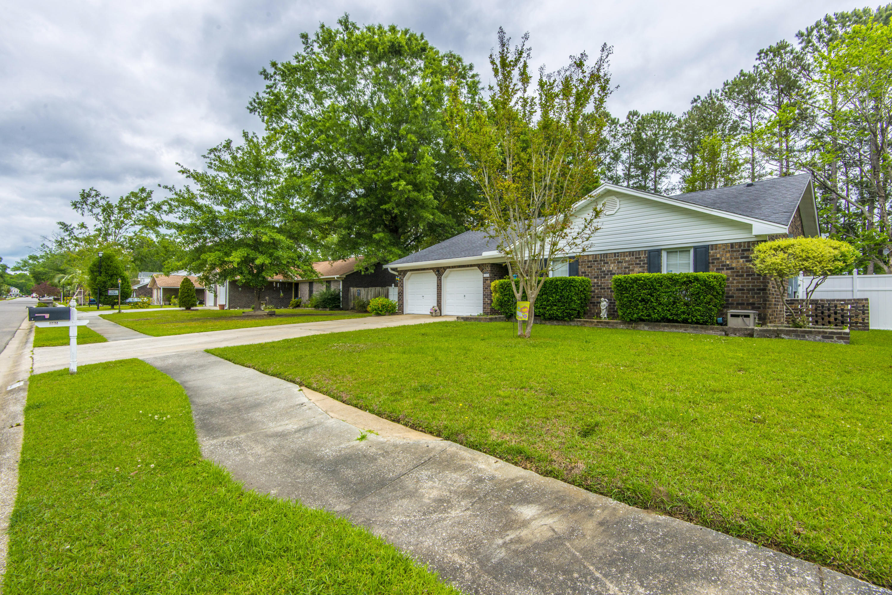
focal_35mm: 16
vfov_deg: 73.8
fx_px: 397
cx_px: 446
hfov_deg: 96.7
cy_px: 298
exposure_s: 1/250
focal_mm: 16
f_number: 13
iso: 400
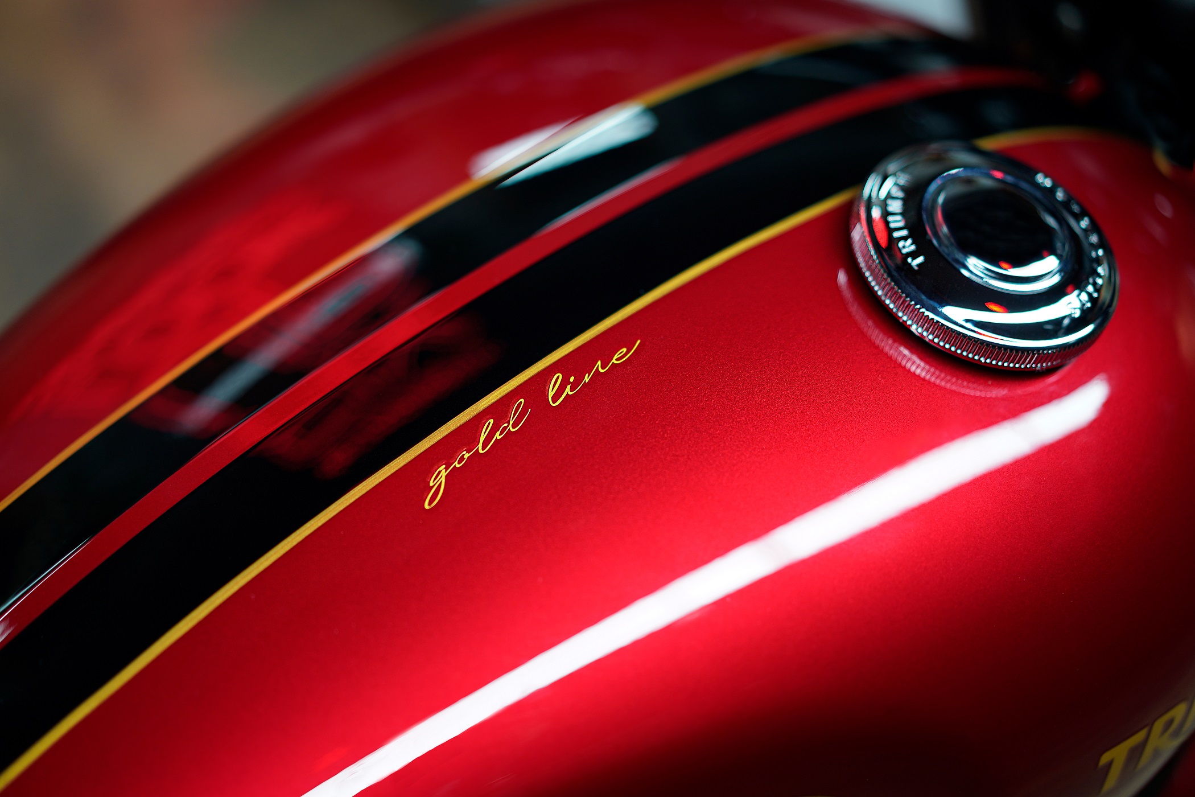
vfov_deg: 24.6
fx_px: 1826
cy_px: 398
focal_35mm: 55
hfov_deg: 36.2
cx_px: 598
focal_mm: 55
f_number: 1.8
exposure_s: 1/100
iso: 200
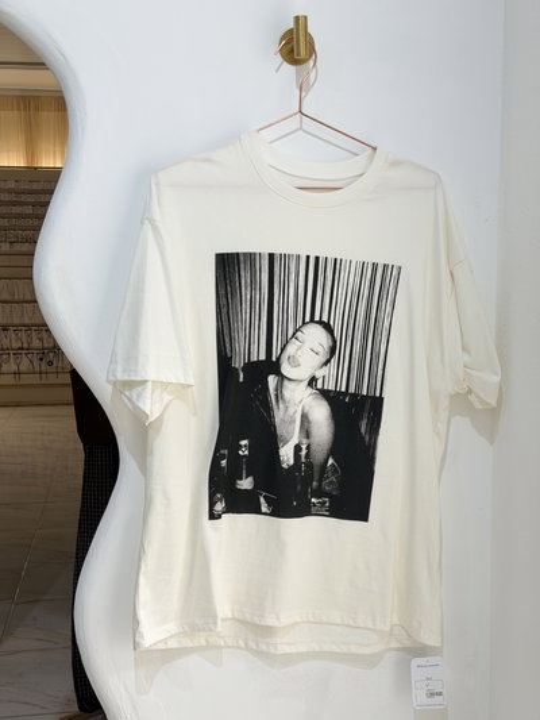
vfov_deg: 39.6
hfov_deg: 30.3
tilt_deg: -7.5
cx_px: 270
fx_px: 998
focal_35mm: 48
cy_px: 360
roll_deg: +0.3
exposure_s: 1/108
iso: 100
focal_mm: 6.76
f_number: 1.78
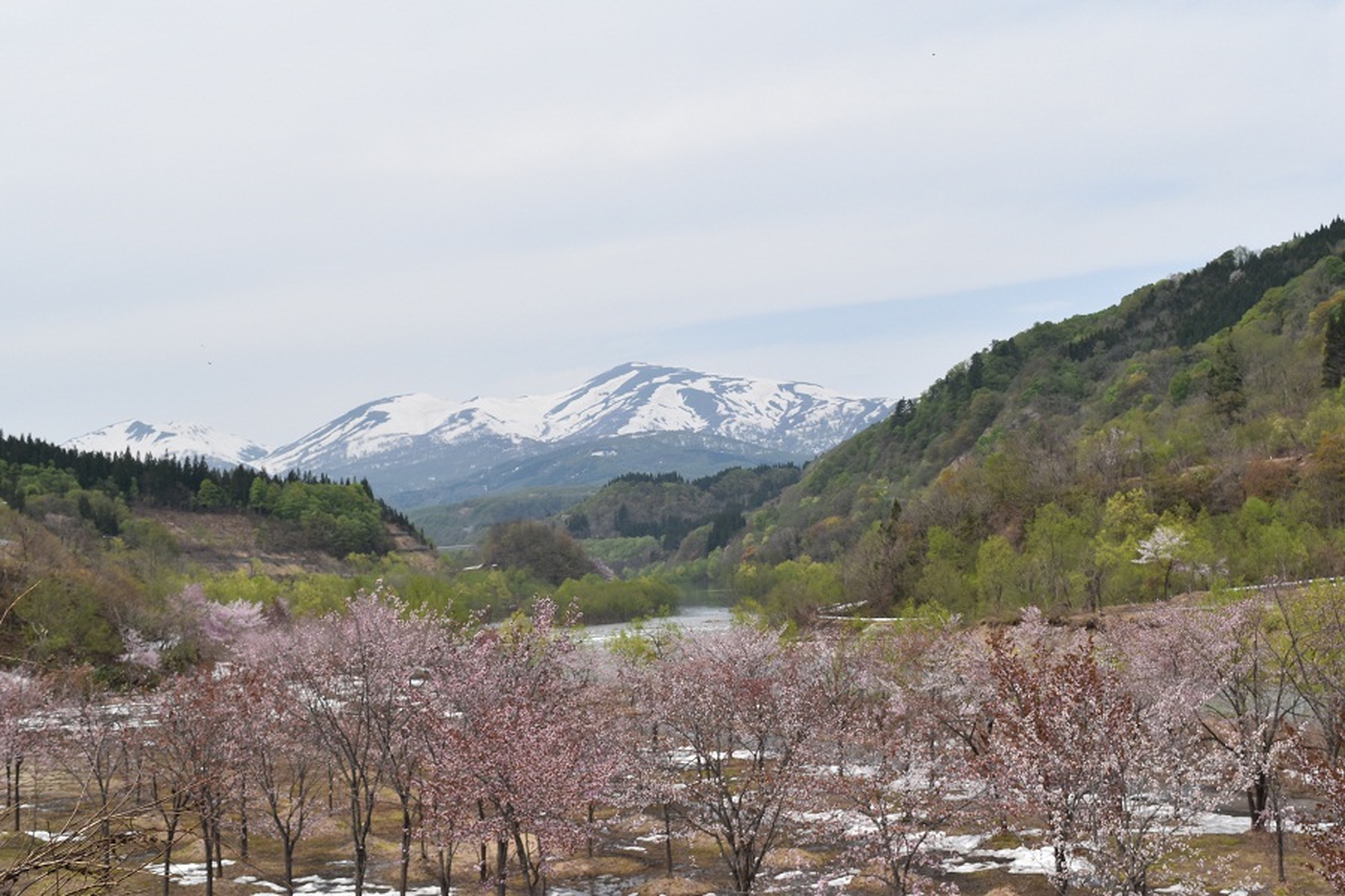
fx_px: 1737
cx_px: 672
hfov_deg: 42.3
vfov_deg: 28.9
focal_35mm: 46
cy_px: 448
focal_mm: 31
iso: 200
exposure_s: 1/400
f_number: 10
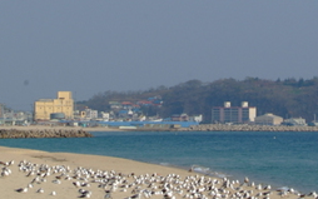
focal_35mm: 202
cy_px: 105
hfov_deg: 10.3
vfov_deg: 6.5
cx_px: 269
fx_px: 1751
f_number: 8
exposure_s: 1/250
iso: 100
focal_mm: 48
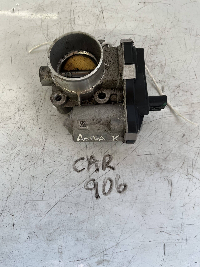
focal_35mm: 26
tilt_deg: -74.5
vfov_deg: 67.3
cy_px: 134
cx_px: 100
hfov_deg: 53.1
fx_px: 200
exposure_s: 1/122
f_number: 1.6
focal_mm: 5.1
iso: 80
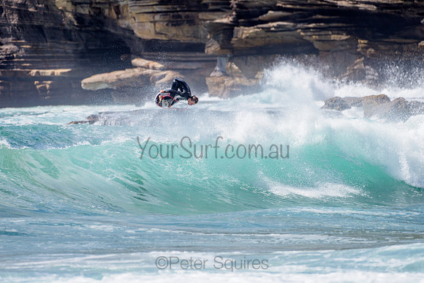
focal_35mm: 613
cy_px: 110
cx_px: 212
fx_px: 7222
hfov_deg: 3.4
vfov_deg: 2.2
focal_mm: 500
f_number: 5.6
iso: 125
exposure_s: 1/2000
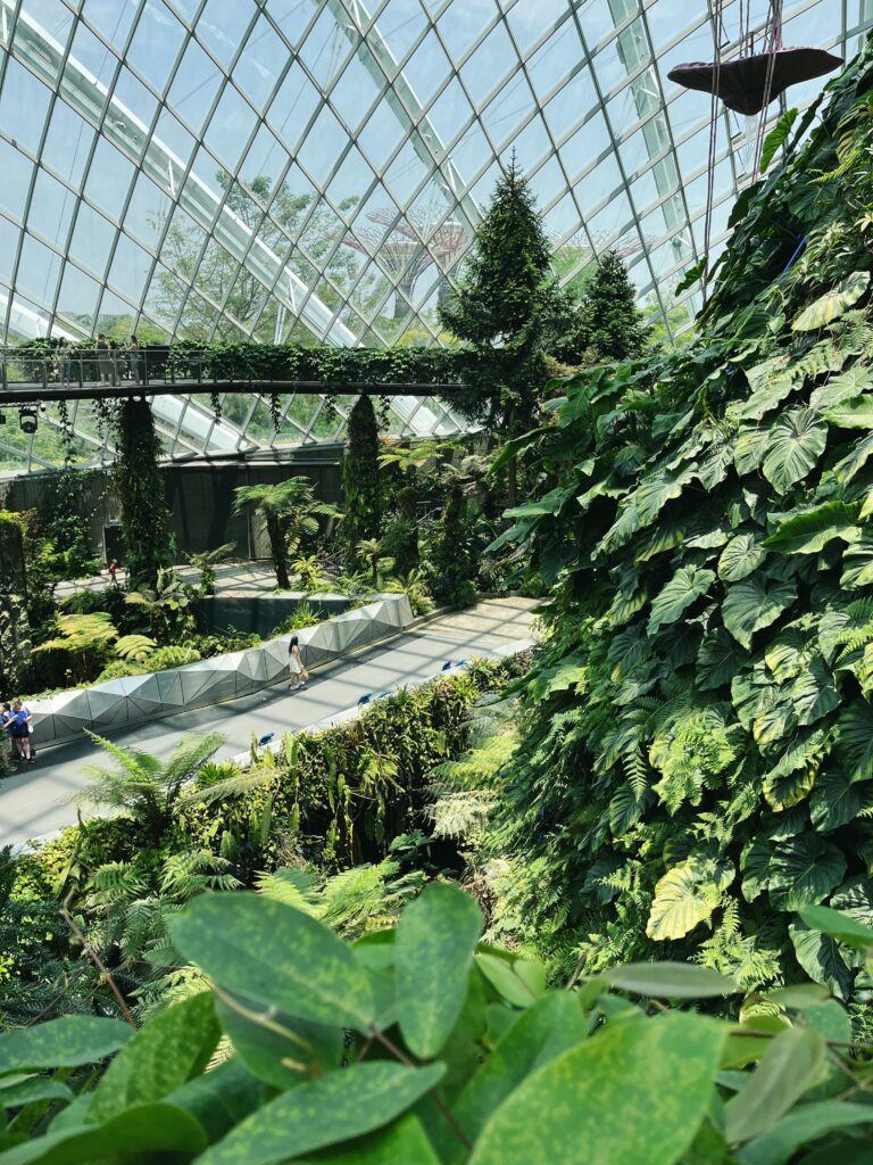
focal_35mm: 26
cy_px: 582
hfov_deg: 53.1
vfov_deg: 67.3
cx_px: 436
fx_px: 874
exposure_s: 1/951
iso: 50
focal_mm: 5.1
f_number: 1.6
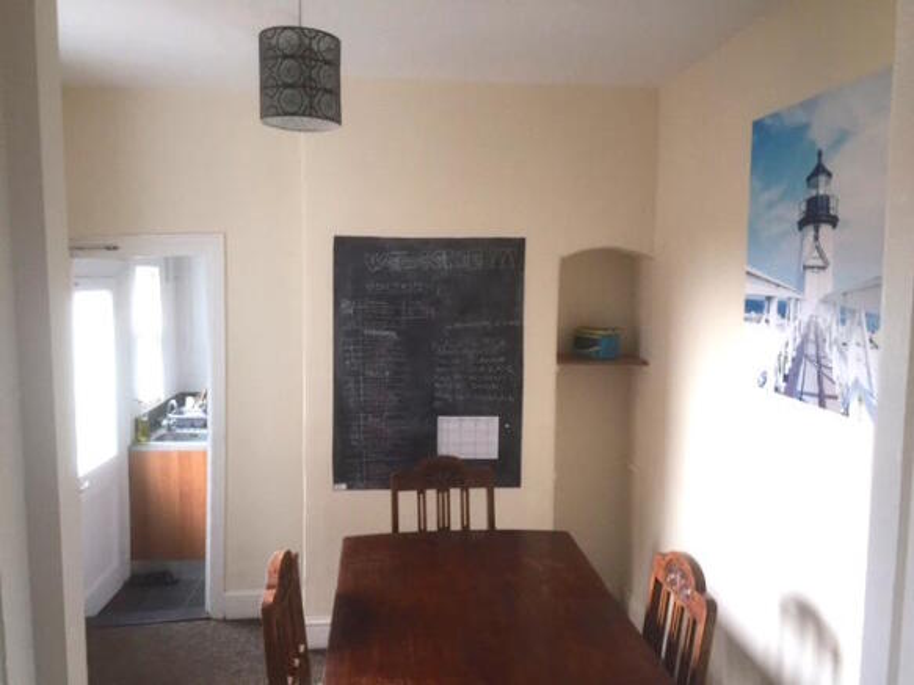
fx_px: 766
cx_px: 457
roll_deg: -0.8
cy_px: 342
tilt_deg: -6.3
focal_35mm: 29
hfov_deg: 61.7
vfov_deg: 48.2
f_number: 2.2
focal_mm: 4.15
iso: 50
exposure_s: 1/30
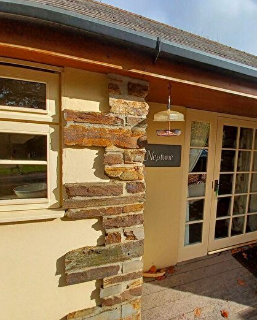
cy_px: 160
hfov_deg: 73.3
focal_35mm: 17
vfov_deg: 89.6
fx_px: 162
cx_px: 182
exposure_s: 1/1147
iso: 40
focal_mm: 1.42
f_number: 2.2
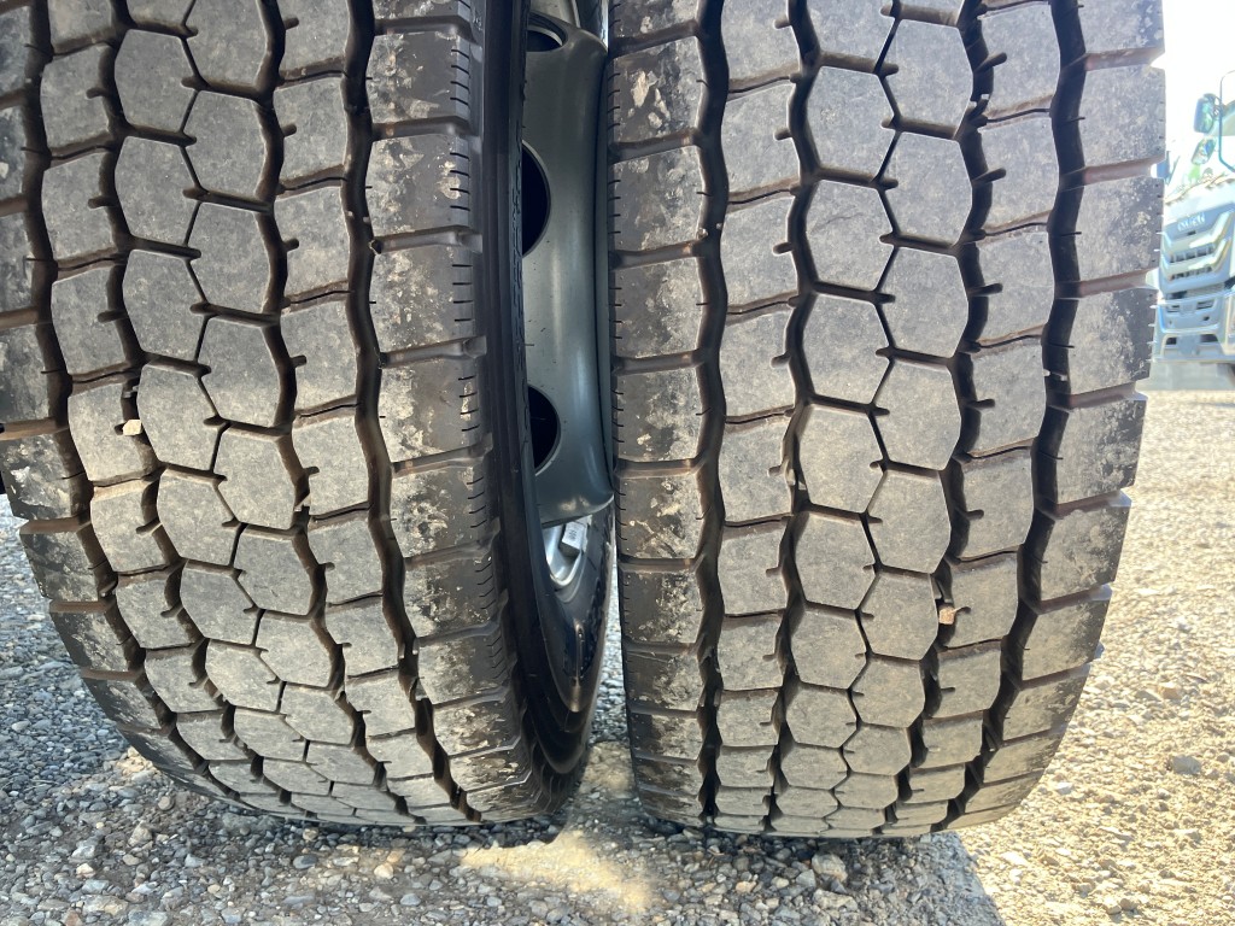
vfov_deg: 49.7
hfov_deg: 63.4
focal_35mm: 28
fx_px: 999
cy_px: 463
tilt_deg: -4.3
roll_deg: +0.4
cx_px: 618
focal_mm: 3.99
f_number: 1.8
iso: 64
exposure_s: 1/121
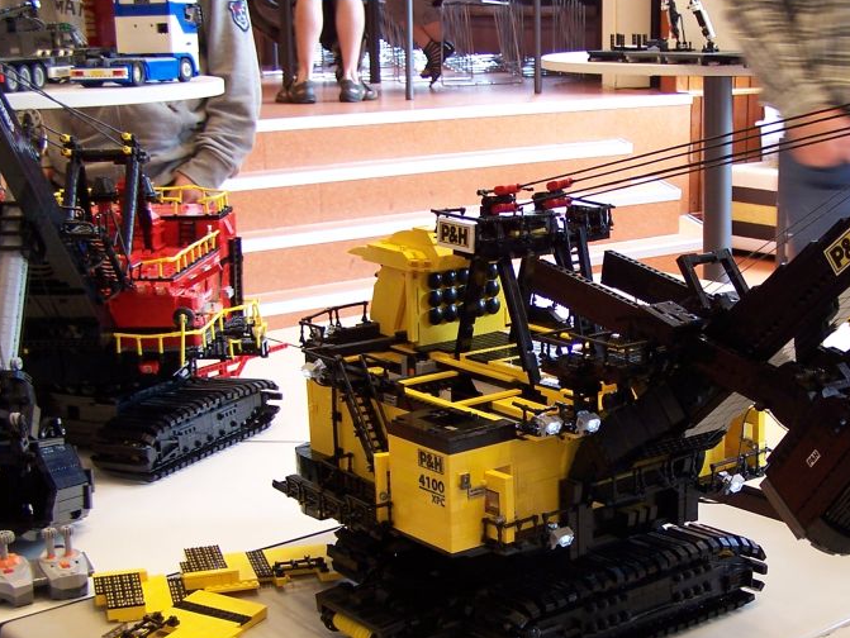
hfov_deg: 31.1
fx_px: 1499
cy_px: 427
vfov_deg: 23.9
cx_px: 637
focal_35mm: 61
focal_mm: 6.7
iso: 80
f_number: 2.8
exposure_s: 1/8
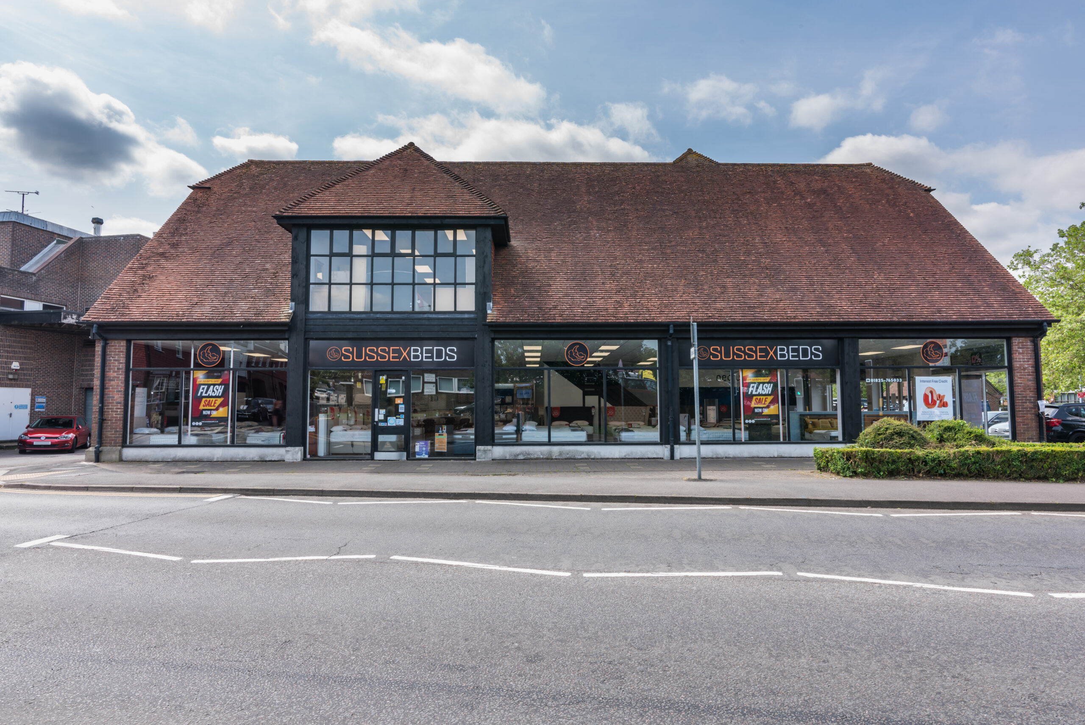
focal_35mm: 22
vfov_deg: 57.3
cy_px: 362
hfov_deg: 78.6
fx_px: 663
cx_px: 542
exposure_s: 1/40
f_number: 18
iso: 100
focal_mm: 22
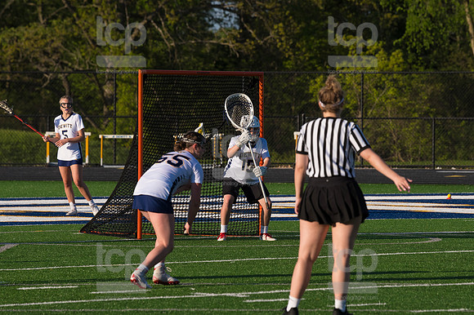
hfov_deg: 6.9
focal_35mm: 300
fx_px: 3948
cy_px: 158
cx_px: 237
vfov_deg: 4.6
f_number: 5.6
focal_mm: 200
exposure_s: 1/1600
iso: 250
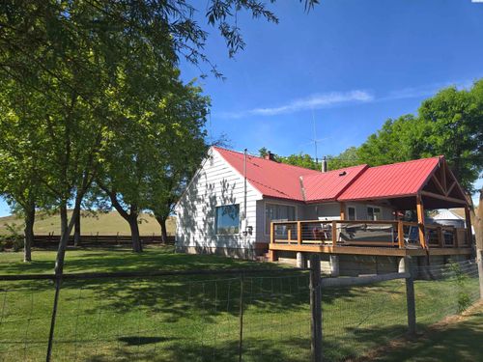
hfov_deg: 73.9
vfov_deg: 58.9
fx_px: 321
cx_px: 242
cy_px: 181
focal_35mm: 23
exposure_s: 1/662
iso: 25
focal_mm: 5.4
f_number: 1.8
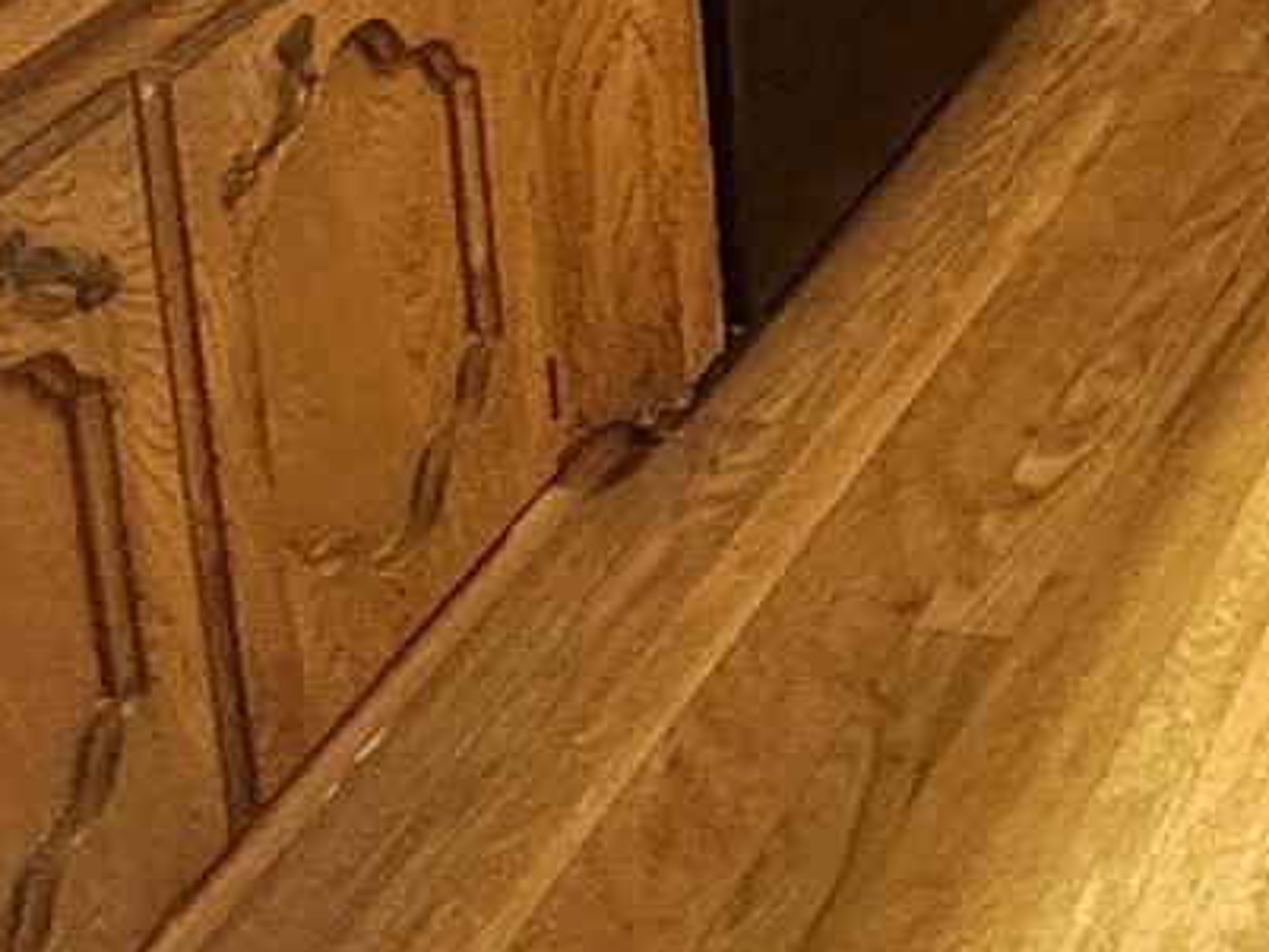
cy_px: -943
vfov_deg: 16.7
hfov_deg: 23.7
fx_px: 2457
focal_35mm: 67
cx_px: 1848
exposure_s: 1/60
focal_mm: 2.2
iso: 400
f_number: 2.2
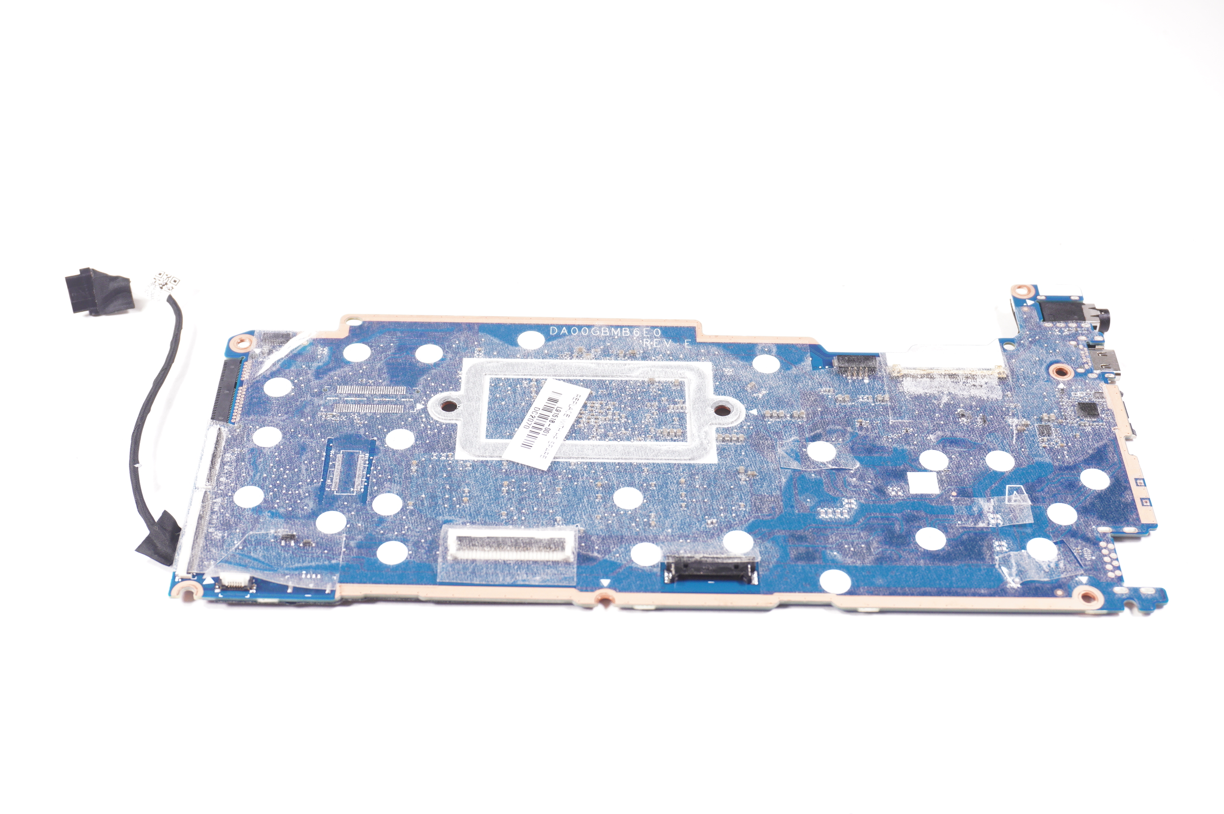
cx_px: 612
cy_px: 407
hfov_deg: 41.1
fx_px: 1631
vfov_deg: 28.0
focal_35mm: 48
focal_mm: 32
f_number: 6.3
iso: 640
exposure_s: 1/125
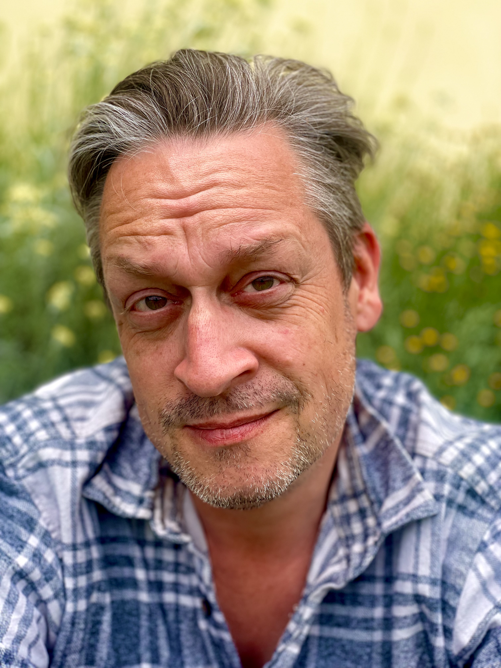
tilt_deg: -1.6
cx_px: 250
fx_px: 1003
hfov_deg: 28.0
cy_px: 334
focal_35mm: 52
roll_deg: +0.6
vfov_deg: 36.8
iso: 32
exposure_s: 1/826
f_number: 2
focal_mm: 6
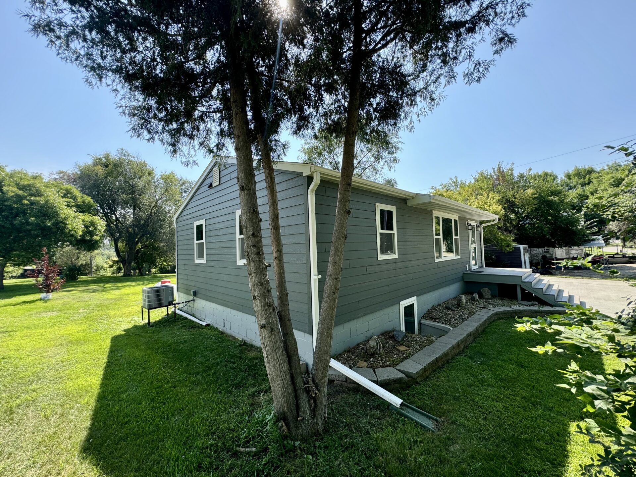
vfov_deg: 85.7
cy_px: 238
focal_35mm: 14
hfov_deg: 102.1
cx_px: 318
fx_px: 257
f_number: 2.2
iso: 40
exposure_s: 1/473
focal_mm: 2.22
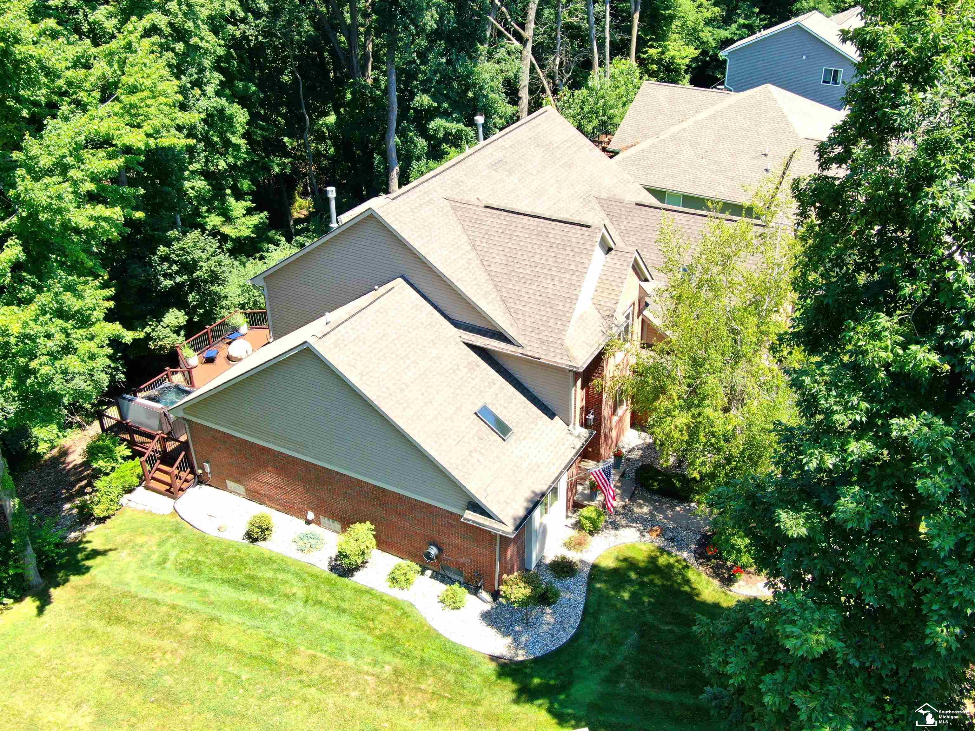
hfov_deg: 52.6
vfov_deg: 40.7
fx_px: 986
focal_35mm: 35
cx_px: 488
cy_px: 366
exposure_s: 1/320
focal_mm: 5.94
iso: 100
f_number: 3.3
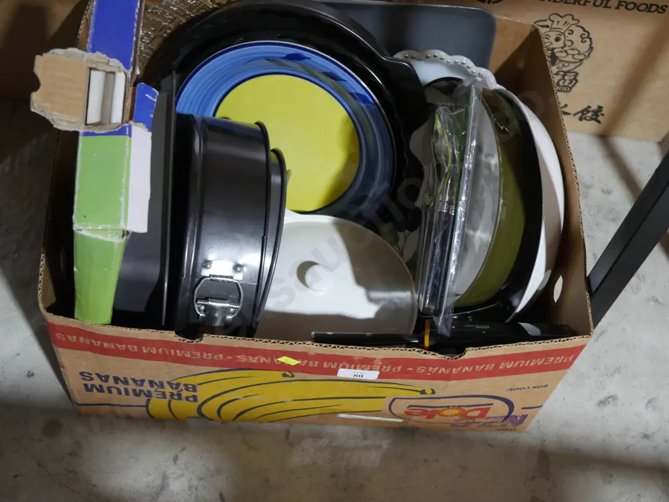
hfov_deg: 41.2
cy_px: 251
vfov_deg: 31.5
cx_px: 334
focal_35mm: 46
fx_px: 889
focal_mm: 23
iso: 2000
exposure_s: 1/60
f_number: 5.1
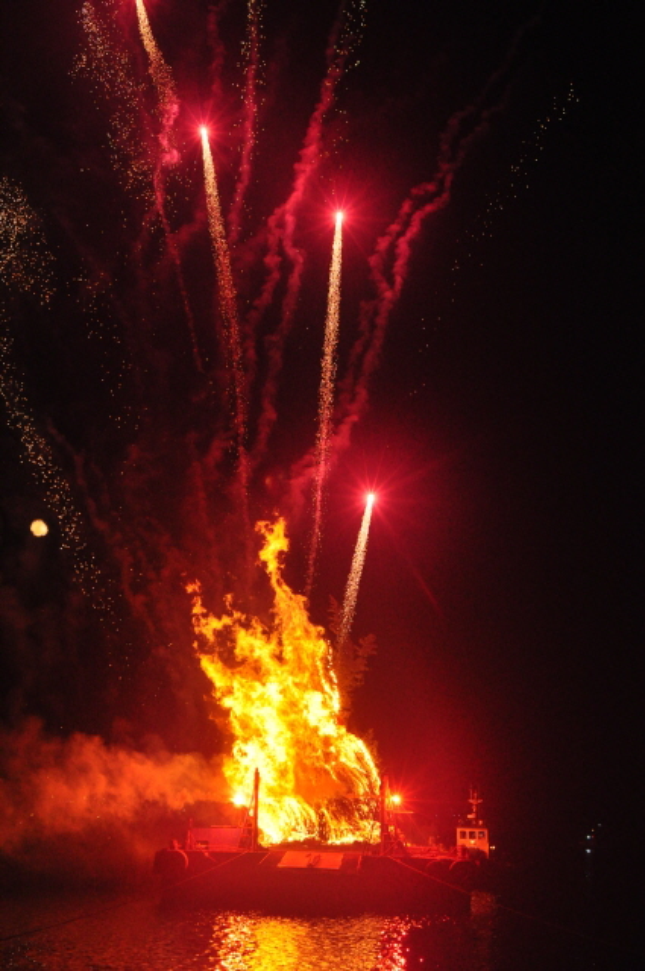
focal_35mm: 52
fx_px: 1415
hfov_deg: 25.7
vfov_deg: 37.9
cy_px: 486
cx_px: 322
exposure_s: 1/250
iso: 1600
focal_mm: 35
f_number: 7.1
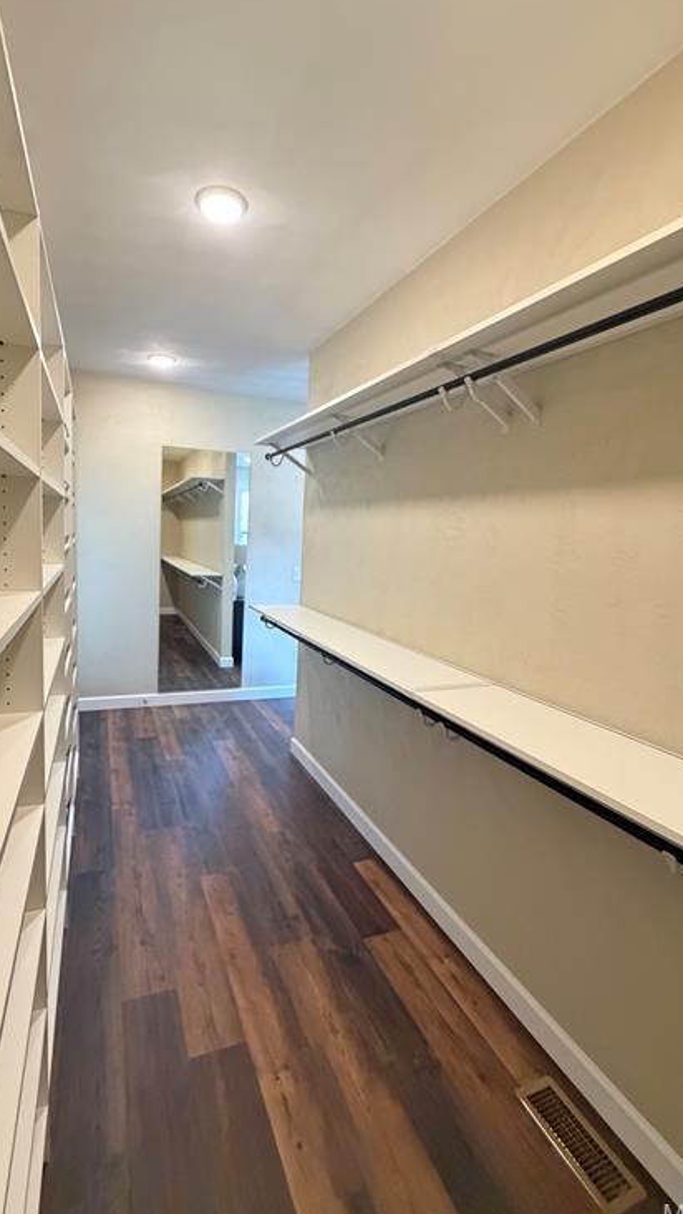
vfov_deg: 99.4
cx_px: 280
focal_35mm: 16
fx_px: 515
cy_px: 599
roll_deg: -1.3
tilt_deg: -5.6
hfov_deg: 66.6
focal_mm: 2.22
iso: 800
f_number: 2.2
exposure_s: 1/60
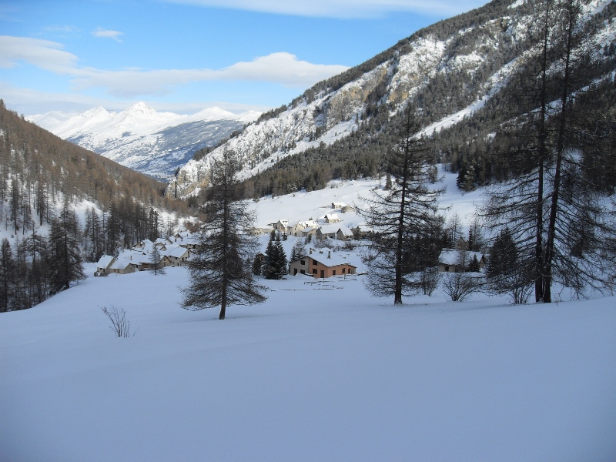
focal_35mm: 35
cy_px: 231
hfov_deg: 52.6
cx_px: 308
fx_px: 623
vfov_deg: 40.7
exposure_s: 1/250
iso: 80
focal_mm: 6.3
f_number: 7
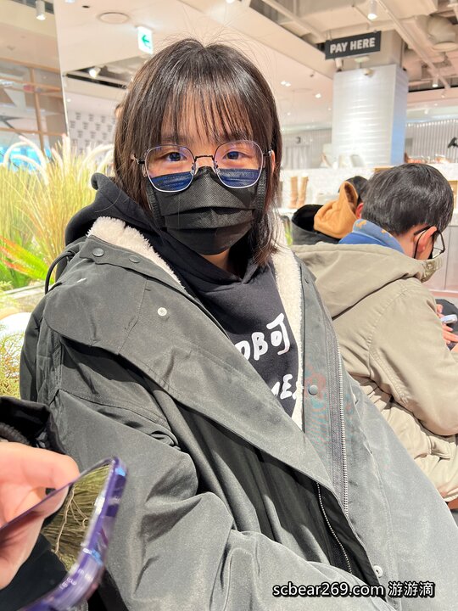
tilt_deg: -14.4
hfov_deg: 53.1
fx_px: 459
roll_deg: +2.5
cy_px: 306
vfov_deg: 67.3
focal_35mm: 26
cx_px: 229
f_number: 1.5
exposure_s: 1/60
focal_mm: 5.7
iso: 320
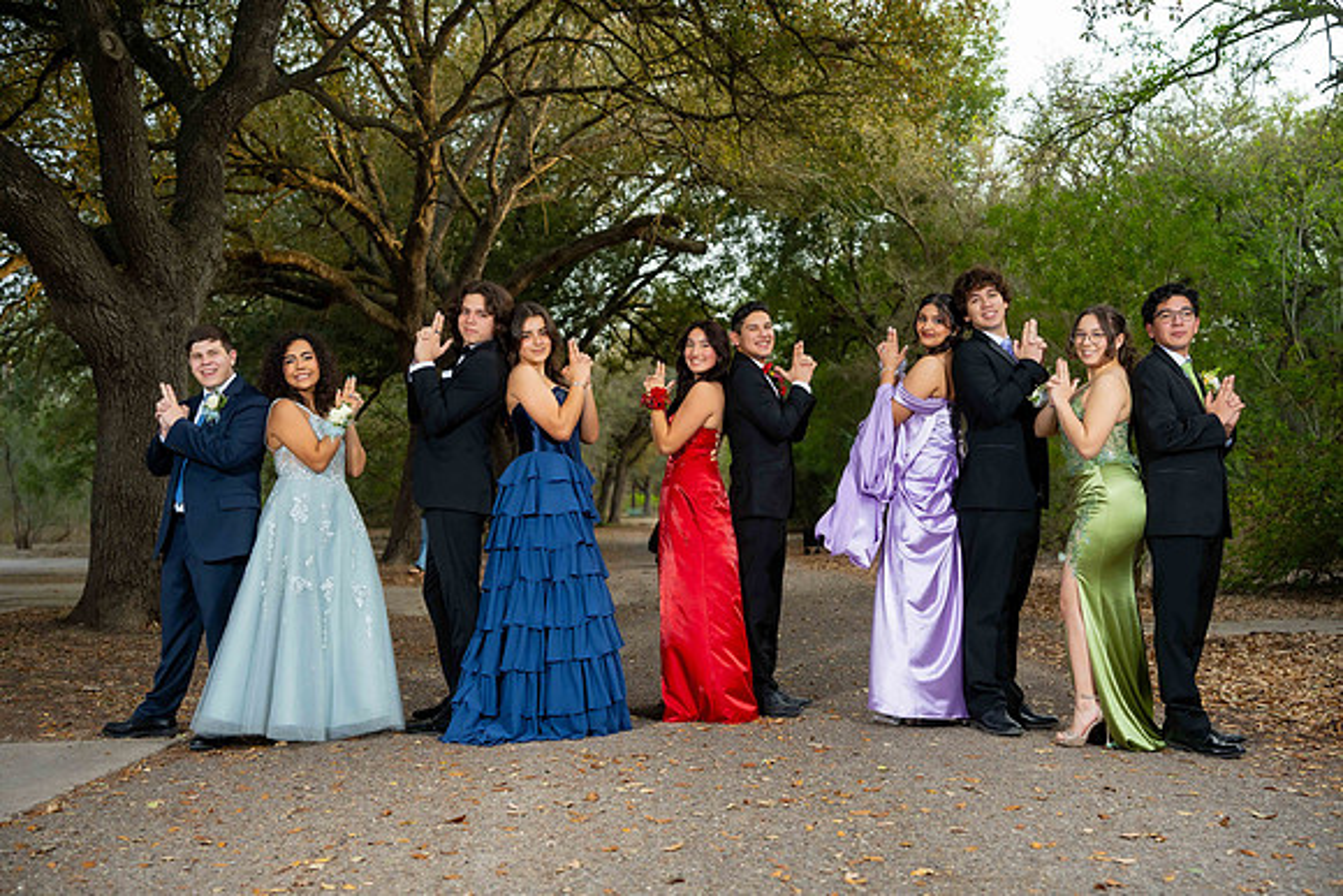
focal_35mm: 41
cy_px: 448
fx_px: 1530
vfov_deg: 32.6
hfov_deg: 47.4
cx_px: 672
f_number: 3.2
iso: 250
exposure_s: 1/200
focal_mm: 41
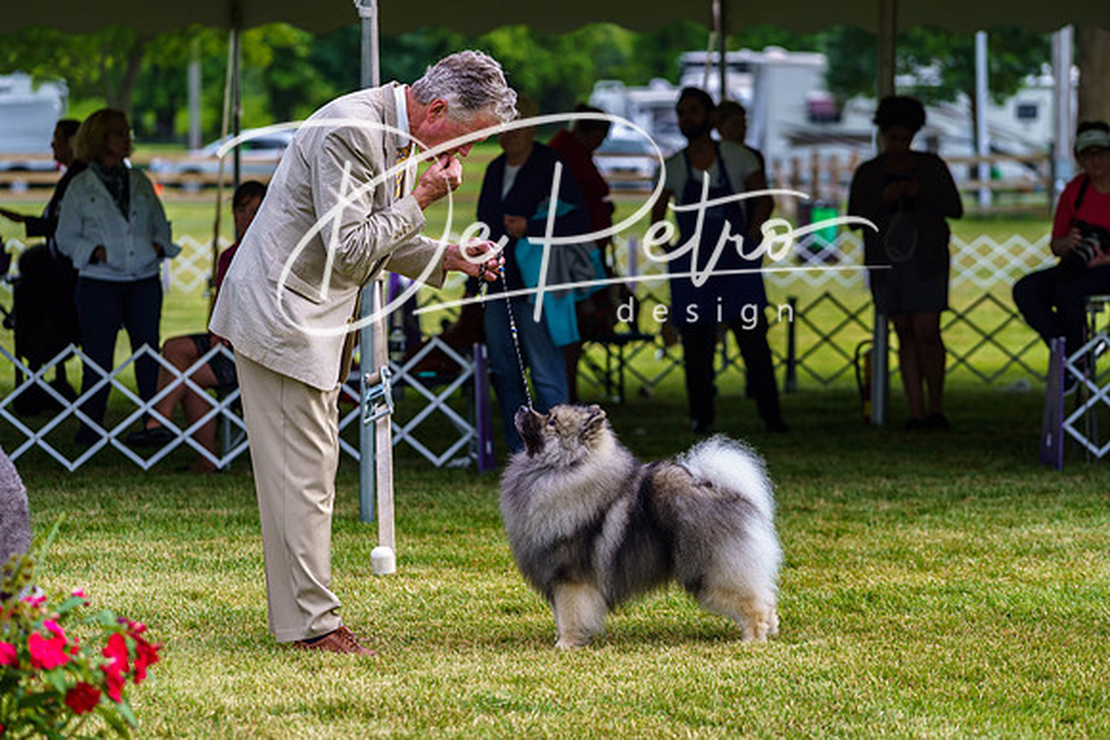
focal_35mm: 142
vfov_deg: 9.7
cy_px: 370
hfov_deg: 14.4
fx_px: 4379
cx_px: 555
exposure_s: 1/500
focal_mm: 142
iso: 250
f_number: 4
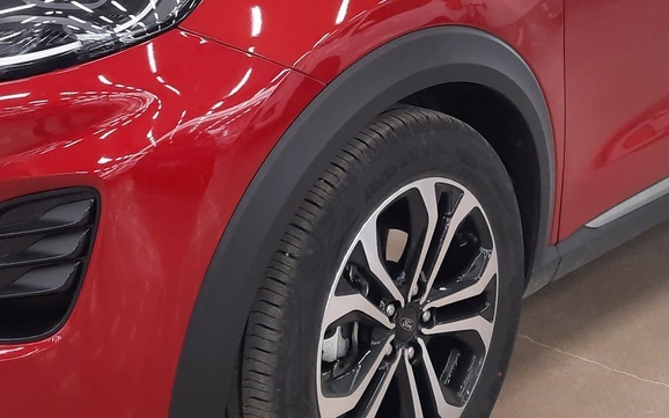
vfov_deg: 19.5
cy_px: 95
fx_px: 1203
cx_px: 248
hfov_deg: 30.9
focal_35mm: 66
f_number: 2
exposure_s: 1/50
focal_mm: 4.6
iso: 200
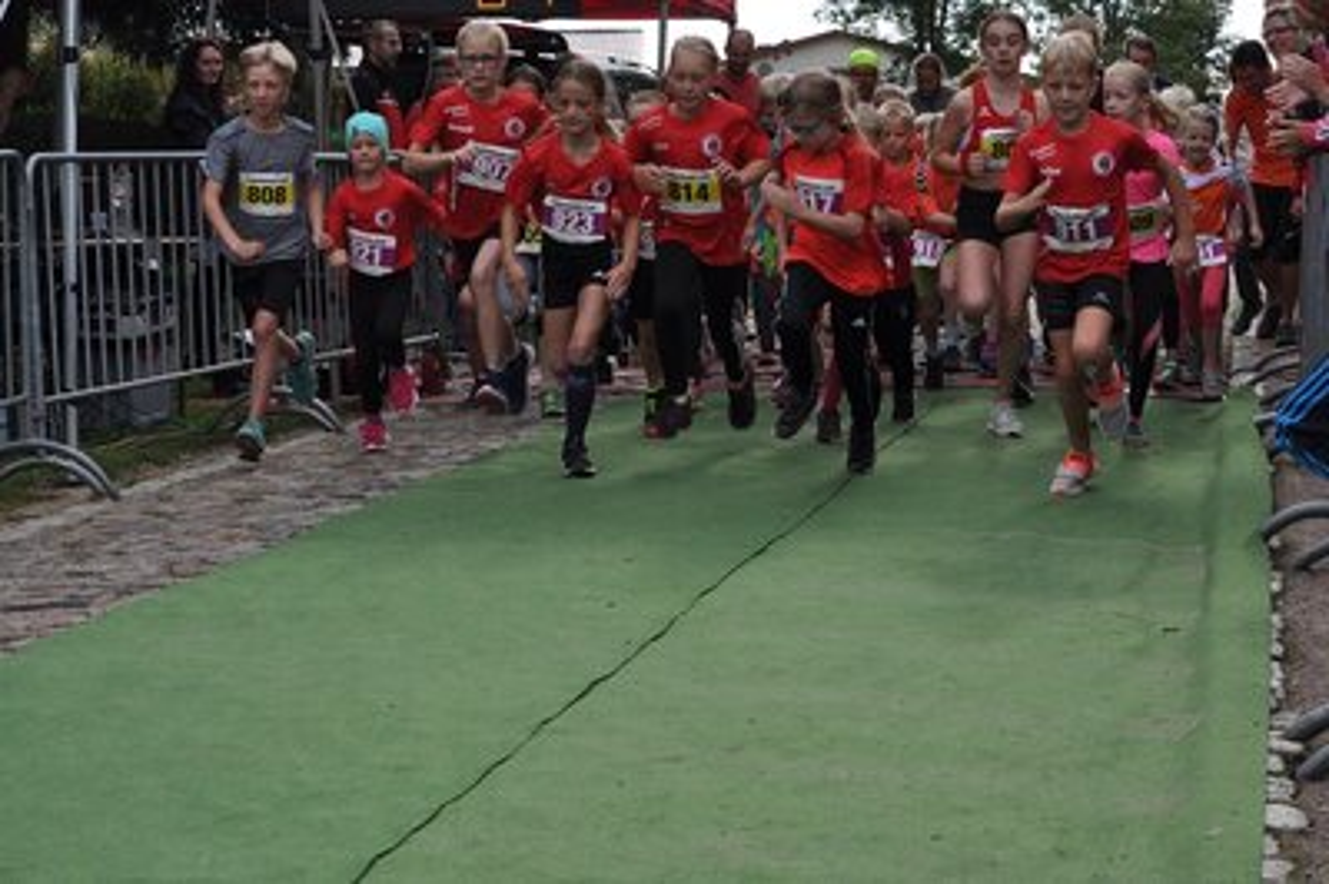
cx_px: 664
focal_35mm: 82
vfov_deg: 16.5
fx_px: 3043
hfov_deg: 24.6
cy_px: 442
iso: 200
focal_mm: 55
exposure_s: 1/200
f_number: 7.1
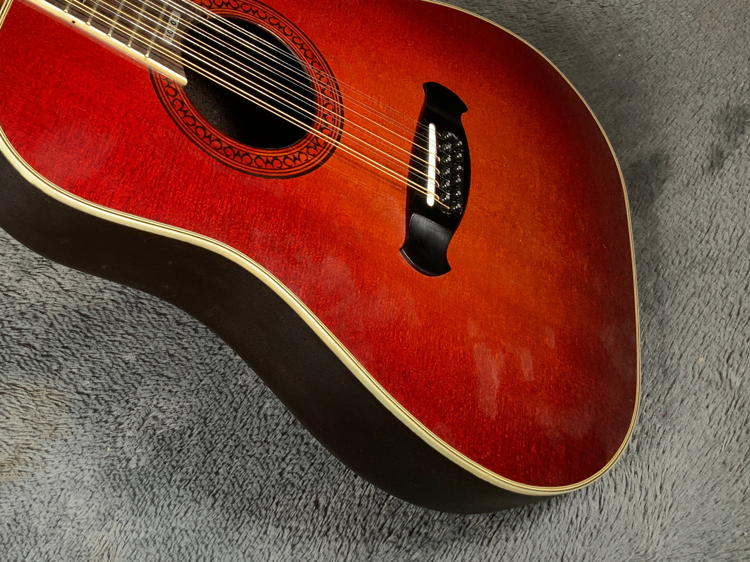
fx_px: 953
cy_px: 194
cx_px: 252
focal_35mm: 44
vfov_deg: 32.6
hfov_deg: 42.4
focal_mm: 3
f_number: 1.8
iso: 64
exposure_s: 1/78
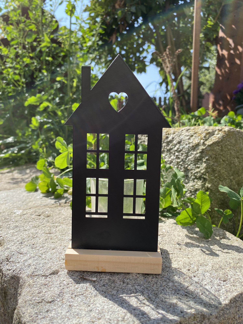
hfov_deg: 53.1
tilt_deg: -5.1
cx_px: 122
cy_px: 162
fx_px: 243
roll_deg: -0.5
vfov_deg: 67.3
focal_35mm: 26
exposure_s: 1/1484
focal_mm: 4.25
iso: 32
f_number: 1.8
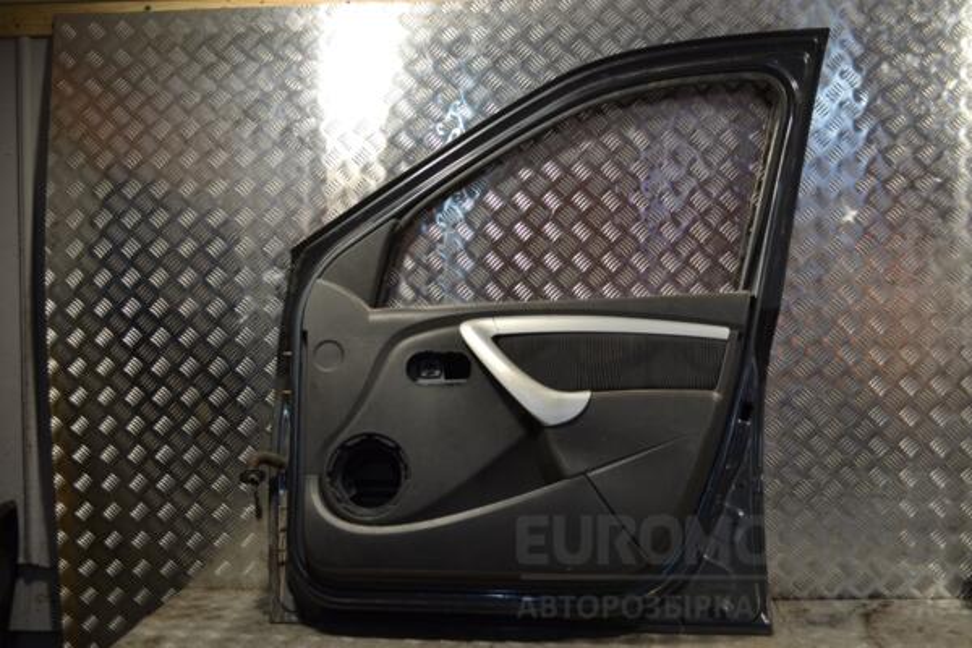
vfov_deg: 34.2
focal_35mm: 39
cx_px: 486
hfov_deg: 49.6
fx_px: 1053
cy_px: 324
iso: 100
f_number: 4.2
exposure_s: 1/60
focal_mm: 26
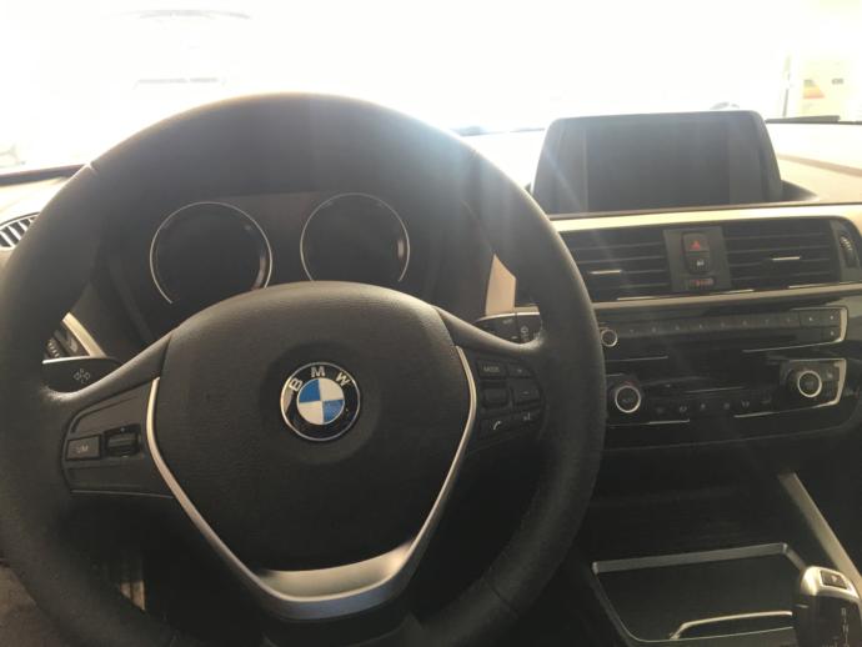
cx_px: 431
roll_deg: +2.0
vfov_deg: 48.3
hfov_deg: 61.6
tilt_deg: -21.4
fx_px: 722
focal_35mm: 29
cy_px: 324
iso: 50
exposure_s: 1/33
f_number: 2.2
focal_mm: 4.15
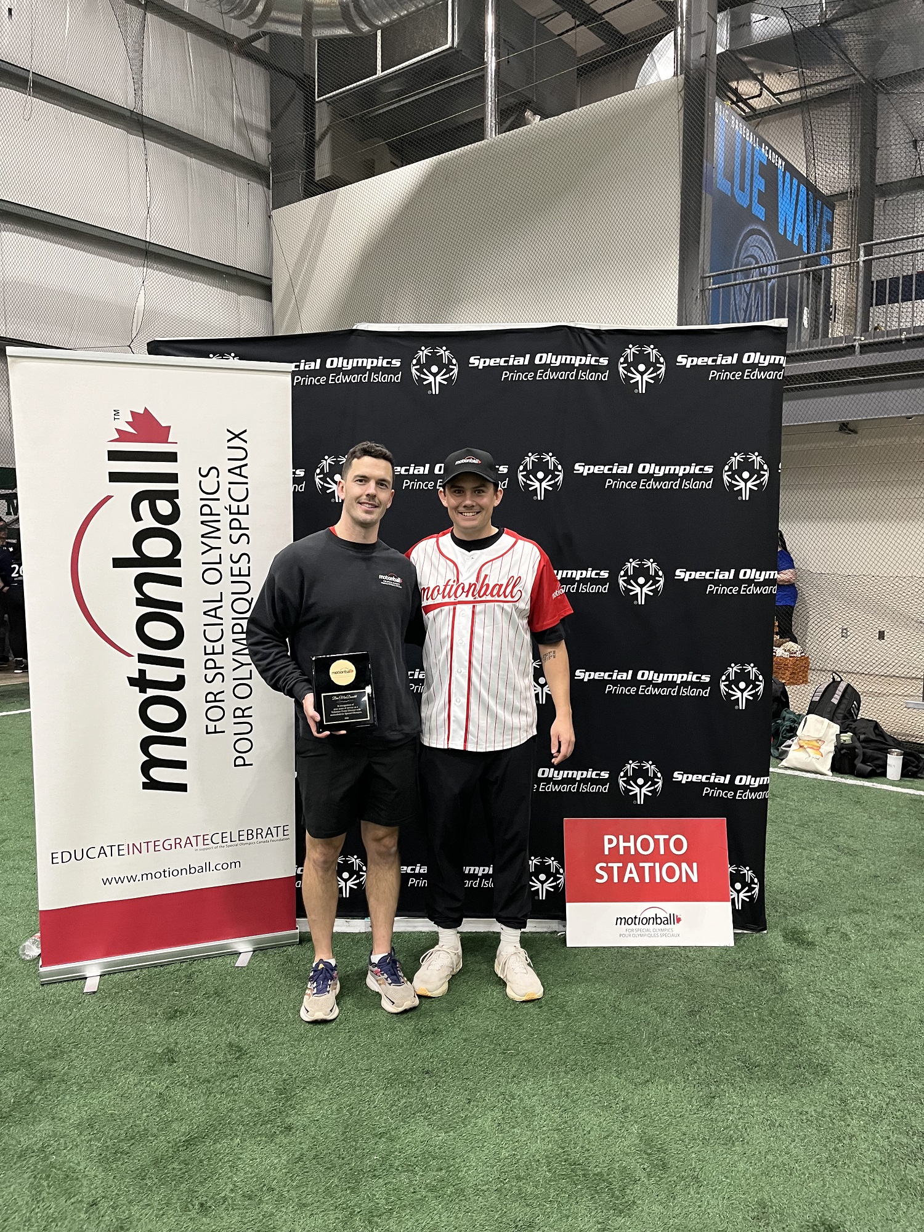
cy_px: 616
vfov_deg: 67.3
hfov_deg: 53.1
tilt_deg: -5.8
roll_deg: -0.7
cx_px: 462
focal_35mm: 26
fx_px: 925
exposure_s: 1/60
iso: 250
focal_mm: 5.1
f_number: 1.6
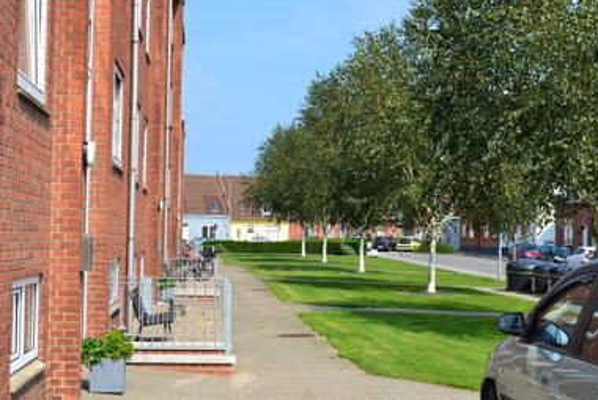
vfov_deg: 22.7
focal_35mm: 60
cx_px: 290
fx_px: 997
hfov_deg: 33.4
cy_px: 191
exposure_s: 1/400
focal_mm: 38
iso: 400
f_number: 11
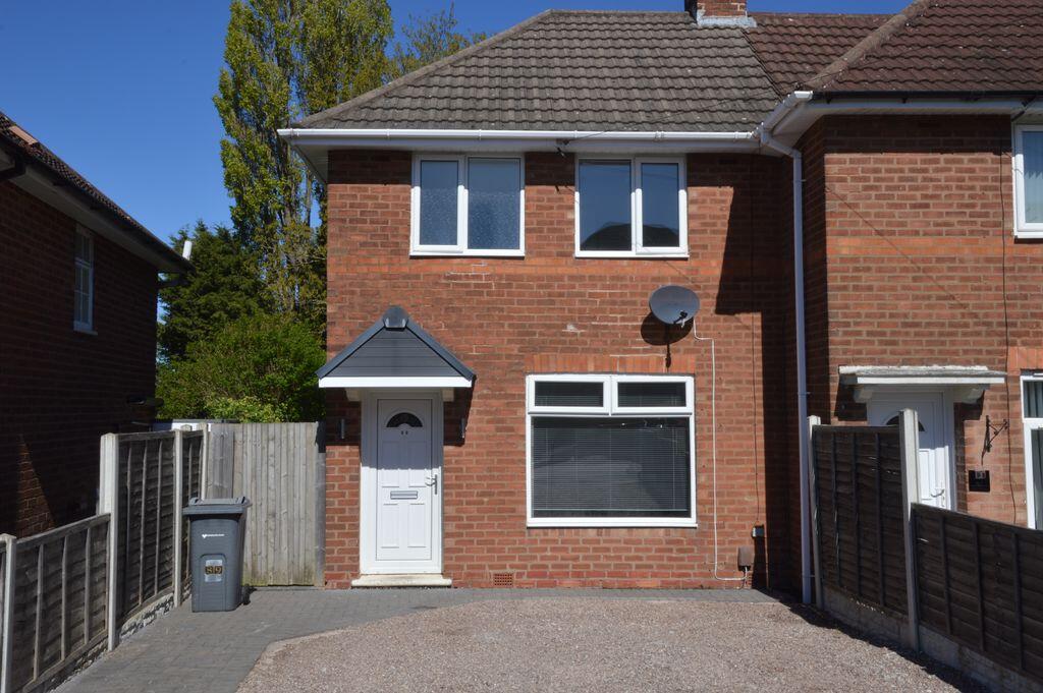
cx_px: 522
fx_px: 868
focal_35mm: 30
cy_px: 346
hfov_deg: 62.0
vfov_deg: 43.5
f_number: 22
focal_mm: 20
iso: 100
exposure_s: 1/50
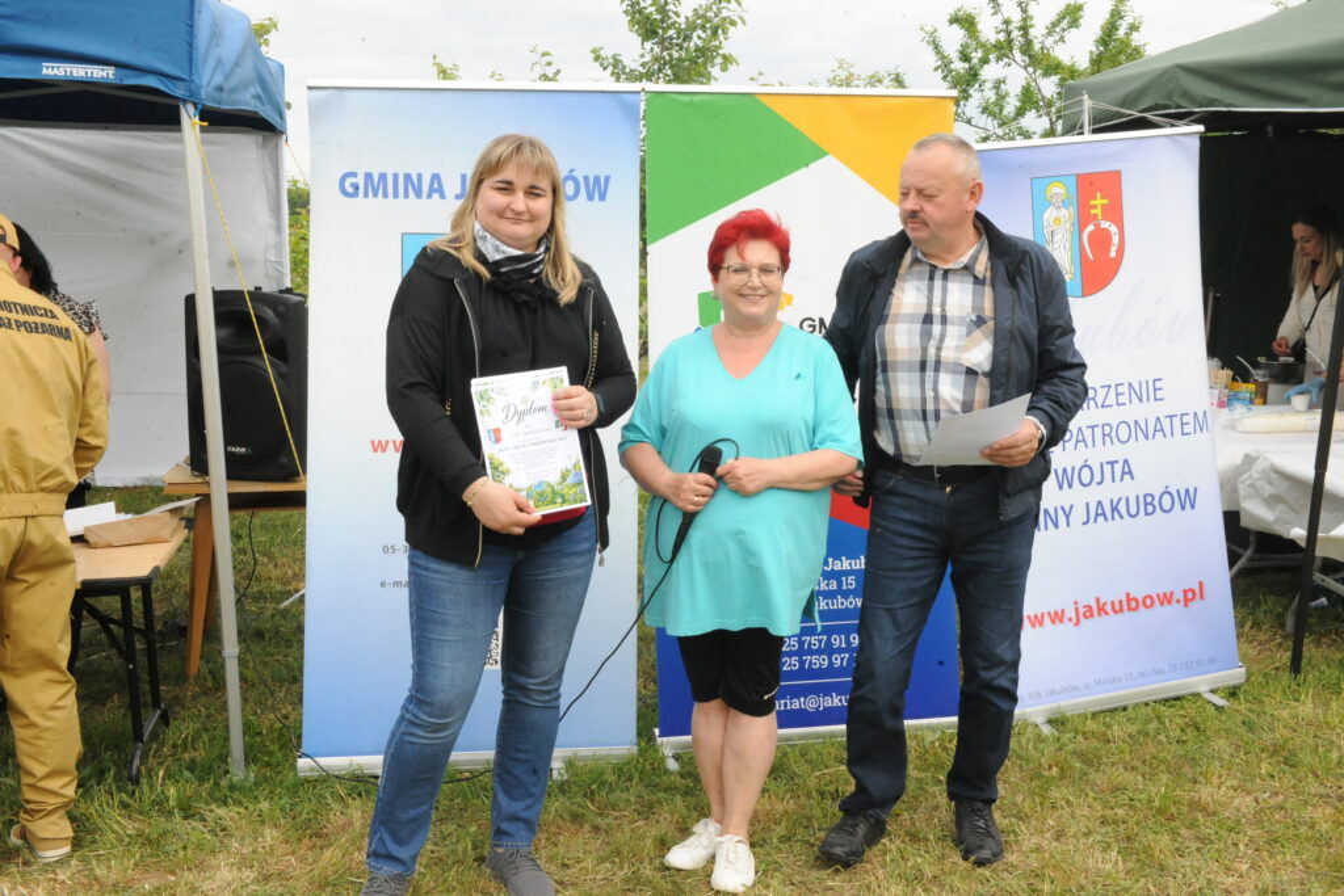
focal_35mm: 36
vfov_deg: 36.9
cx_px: 672
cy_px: 448
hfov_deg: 53.1
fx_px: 1344
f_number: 22
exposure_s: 1/250
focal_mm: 36
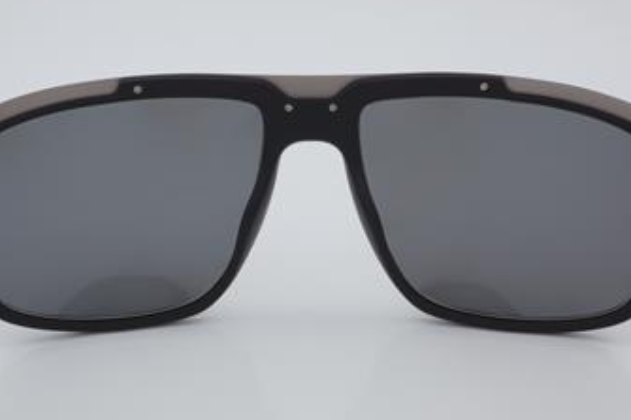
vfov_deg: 21.7
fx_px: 1097
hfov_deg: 32.1
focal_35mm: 63
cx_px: 315
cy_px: 194
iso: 100
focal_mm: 35
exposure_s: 1/4
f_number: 29
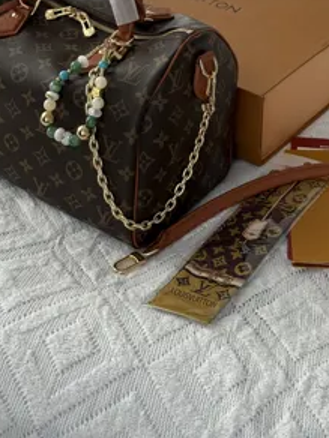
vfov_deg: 24.3
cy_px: 80
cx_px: 153
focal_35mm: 79
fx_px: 1001
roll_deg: -0.3
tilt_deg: -32.8
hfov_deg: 18.7
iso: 64
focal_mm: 6.76
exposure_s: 1/224
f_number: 1.78
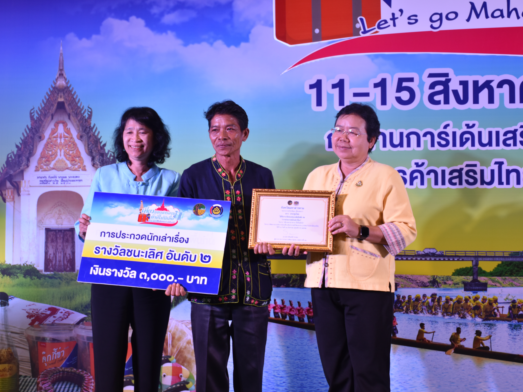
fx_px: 1178
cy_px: 196
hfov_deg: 25.0
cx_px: 248
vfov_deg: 18.9
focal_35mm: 78
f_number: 4.8
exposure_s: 1/100
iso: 400
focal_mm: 48
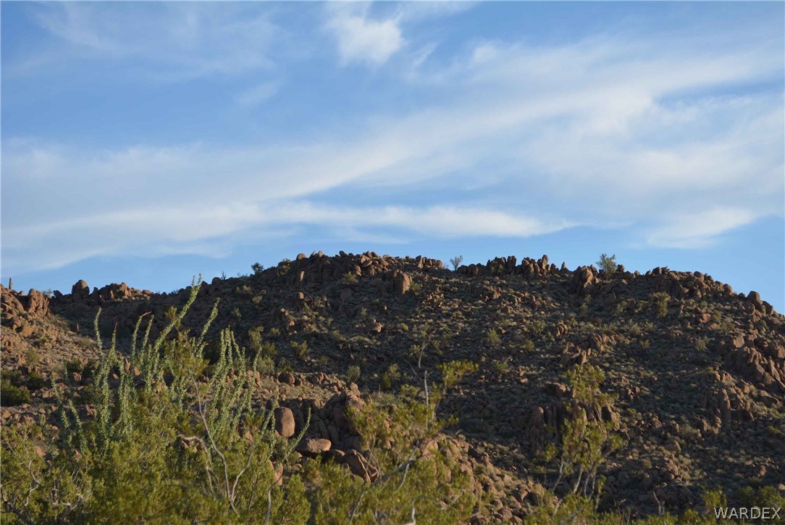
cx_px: 392
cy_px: 262
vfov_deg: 16.6
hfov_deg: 24.6
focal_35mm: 82
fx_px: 1800
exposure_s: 1/200
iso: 100
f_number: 8
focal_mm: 55
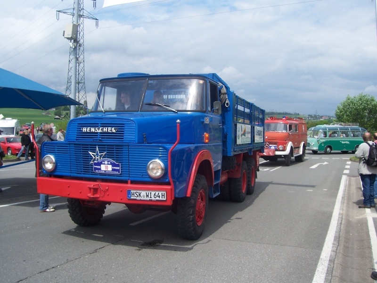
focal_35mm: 34
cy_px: 142
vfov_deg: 41.8
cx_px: 188
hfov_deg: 54.0
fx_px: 370
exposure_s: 1/500
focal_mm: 5.6
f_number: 5.6
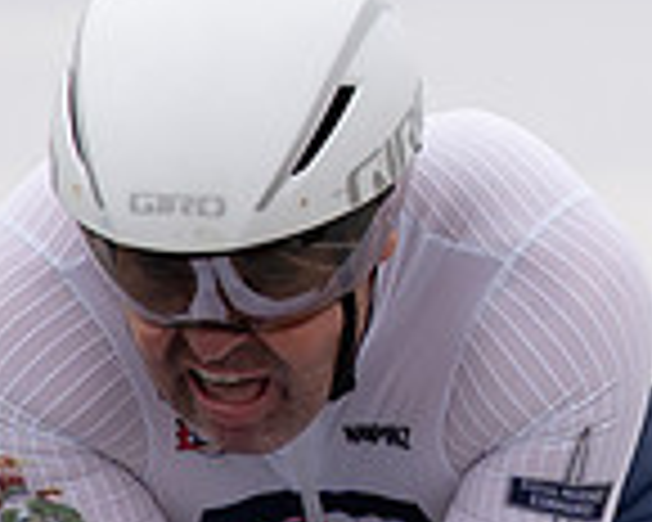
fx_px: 17193
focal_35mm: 891
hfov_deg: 2.2
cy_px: 1734
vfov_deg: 1.7
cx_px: 63
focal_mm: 70
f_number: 3.2
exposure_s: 1/800
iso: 100
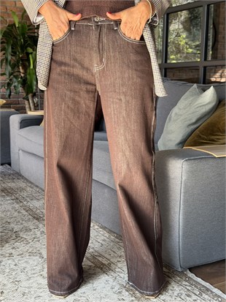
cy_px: 151
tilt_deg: -10.3
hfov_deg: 30.3
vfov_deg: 39.6
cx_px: 113
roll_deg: -1.0
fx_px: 418
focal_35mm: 48
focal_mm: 6.76
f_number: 1.78
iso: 100
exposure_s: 1/76
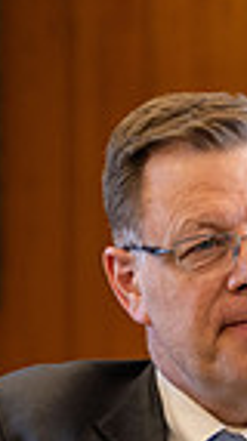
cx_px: 145
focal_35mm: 248
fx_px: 2900
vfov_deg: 8.7
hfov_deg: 4.9
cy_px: 382
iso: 1250
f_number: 2.8
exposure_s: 1/320
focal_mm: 75
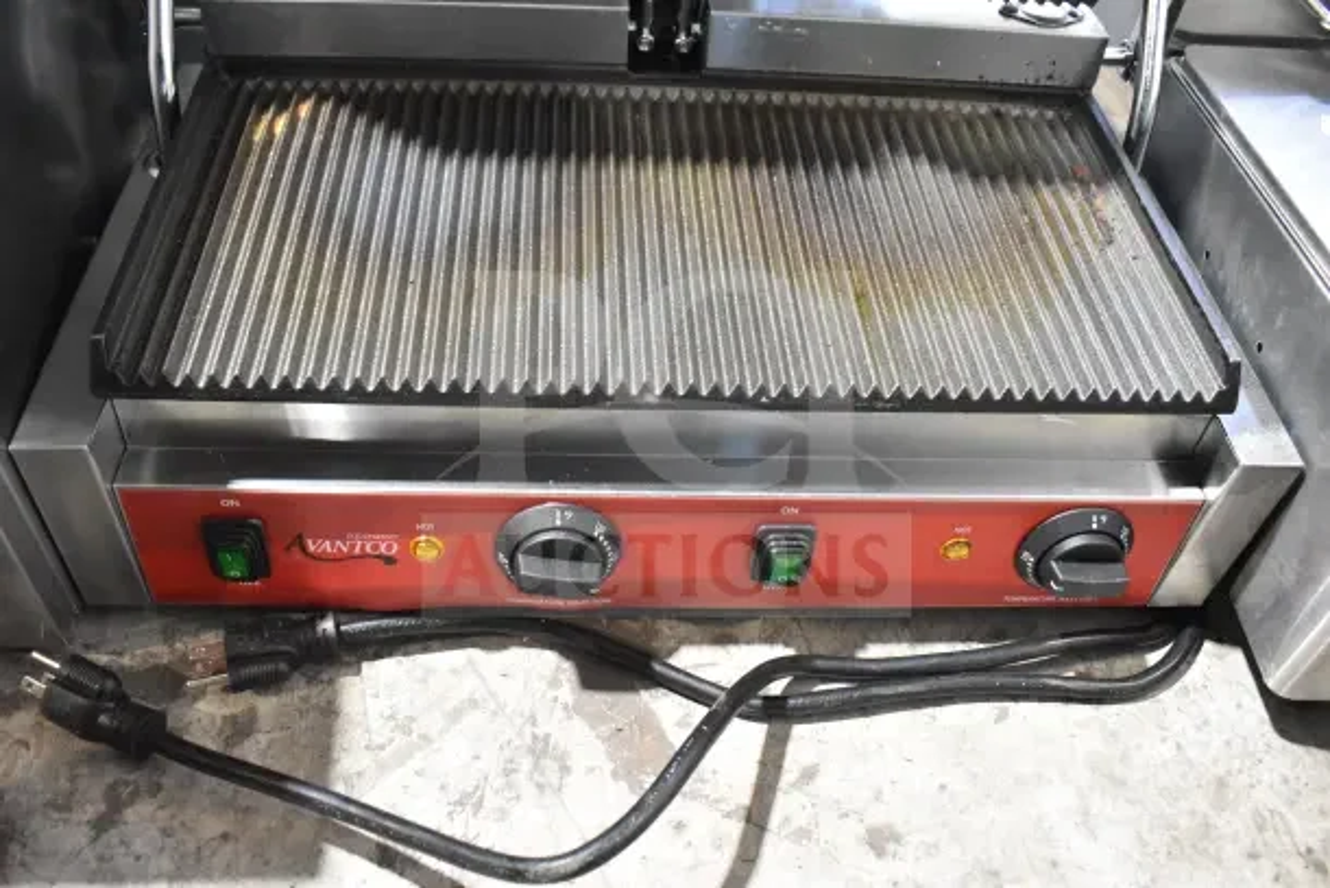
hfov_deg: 61.9
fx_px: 1109
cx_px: 665
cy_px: 444
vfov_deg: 43.6
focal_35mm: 30
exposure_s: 1/100
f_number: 5
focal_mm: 20
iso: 6400
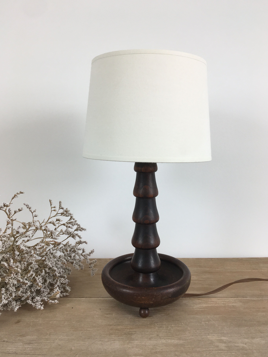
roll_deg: -0.5
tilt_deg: -9.2
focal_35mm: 30
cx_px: 136
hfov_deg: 46.8
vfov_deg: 60.0
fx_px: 310
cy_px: 180
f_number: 2.2
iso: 40
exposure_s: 1/100
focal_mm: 4.15
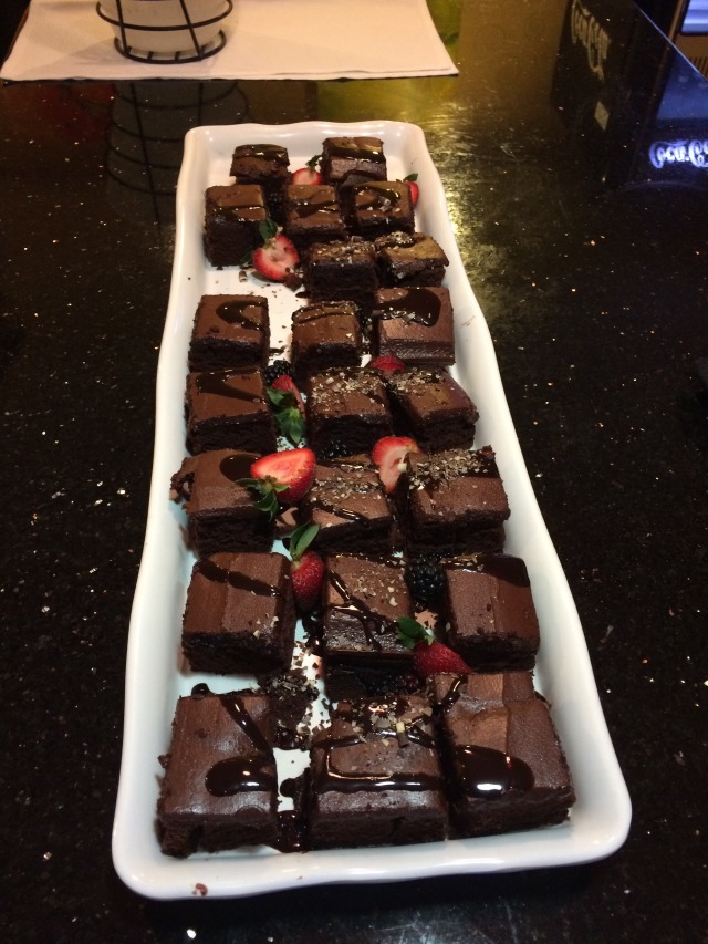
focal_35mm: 29
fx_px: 791
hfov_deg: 48.2
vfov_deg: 61.7
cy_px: 472
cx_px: 354
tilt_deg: -49.1
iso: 250
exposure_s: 1/30
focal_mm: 4.15
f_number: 2.2
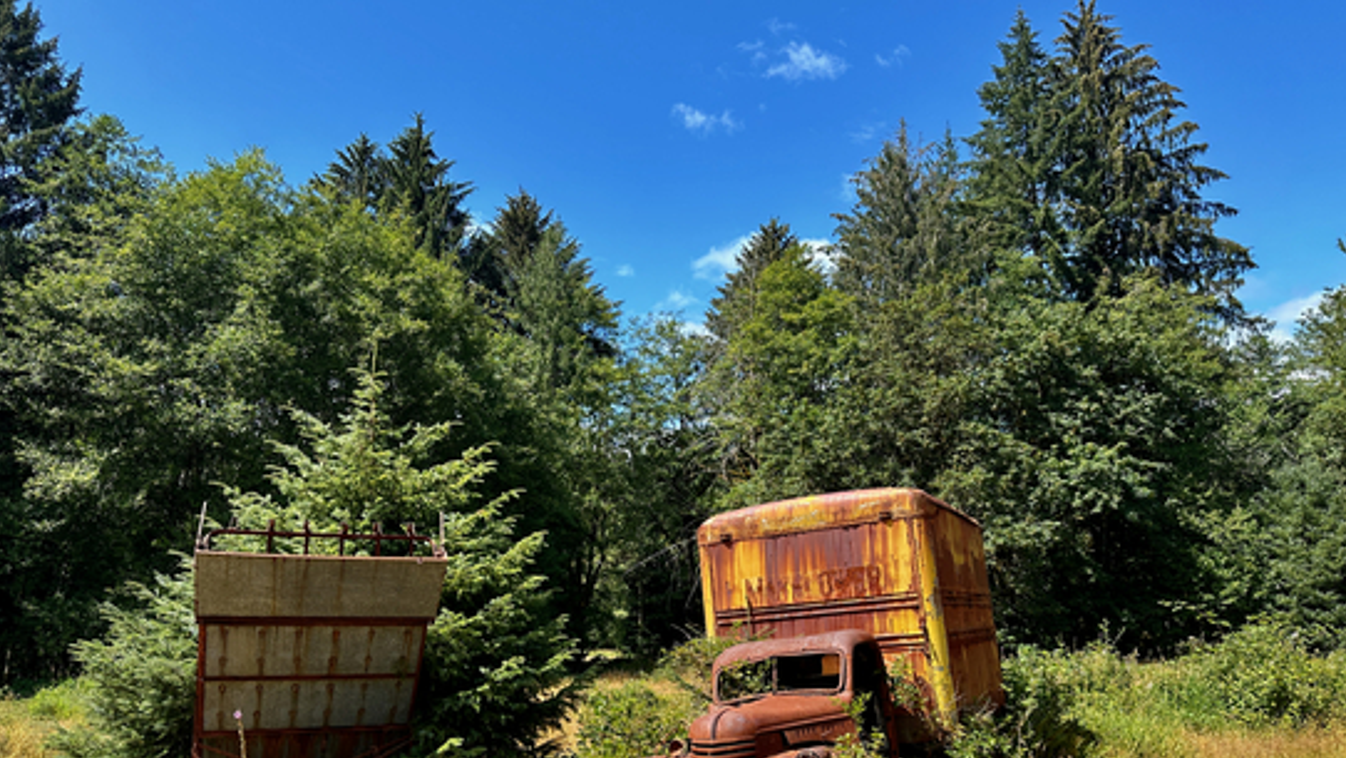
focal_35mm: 27
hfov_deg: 69.9
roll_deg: +0.1
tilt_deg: +9.9
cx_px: 673
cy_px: 482
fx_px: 964
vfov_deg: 42.5
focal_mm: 6.86
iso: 80
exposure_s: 1/2203
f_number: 1.78
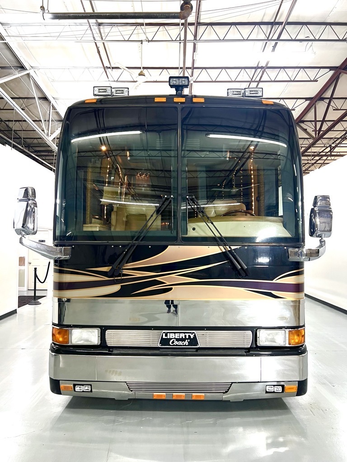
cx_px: 174
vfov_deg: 67.3
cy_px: 231
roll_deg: -0.3
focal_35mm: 26
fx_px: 348
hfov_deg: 53.1
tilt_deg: +0.6
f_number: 1.5
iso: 100
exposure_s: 1/60
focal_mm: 5.7
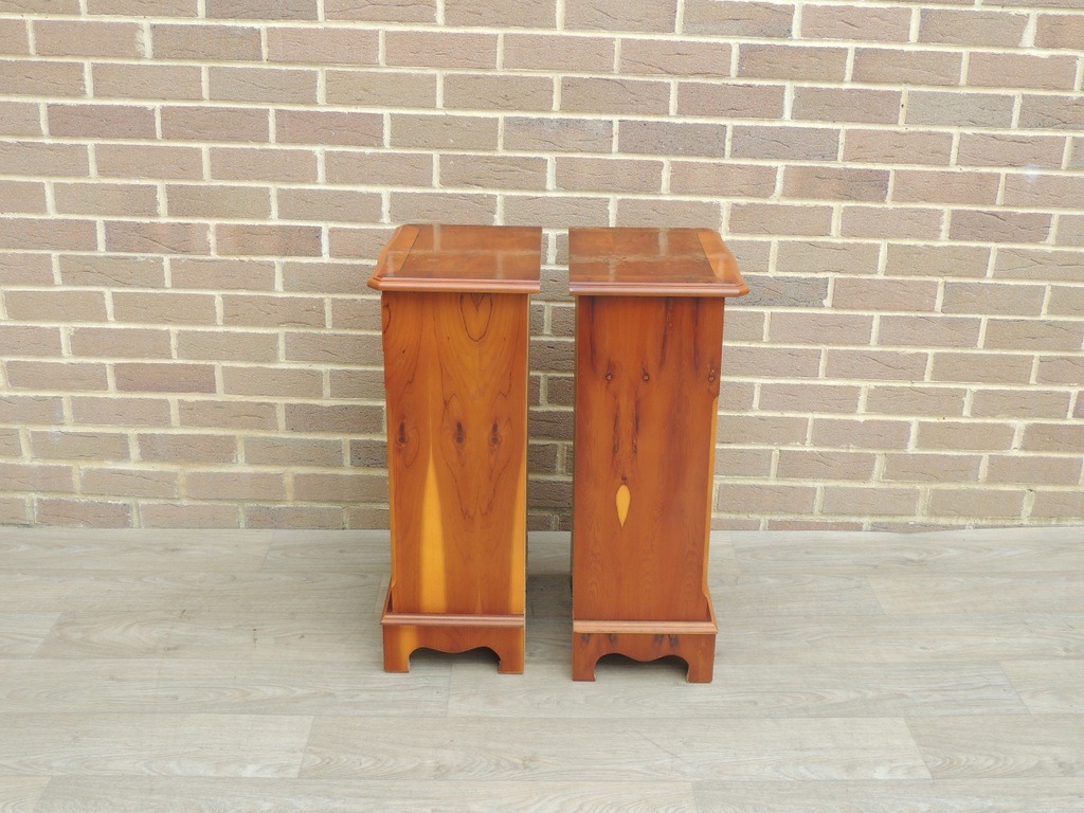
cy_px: 406
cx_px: 542
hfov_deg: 46.8
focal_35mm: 40
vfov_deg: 36.0
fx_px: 1253
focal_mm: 7.1
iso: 100
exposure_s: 1/80
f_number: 3.3
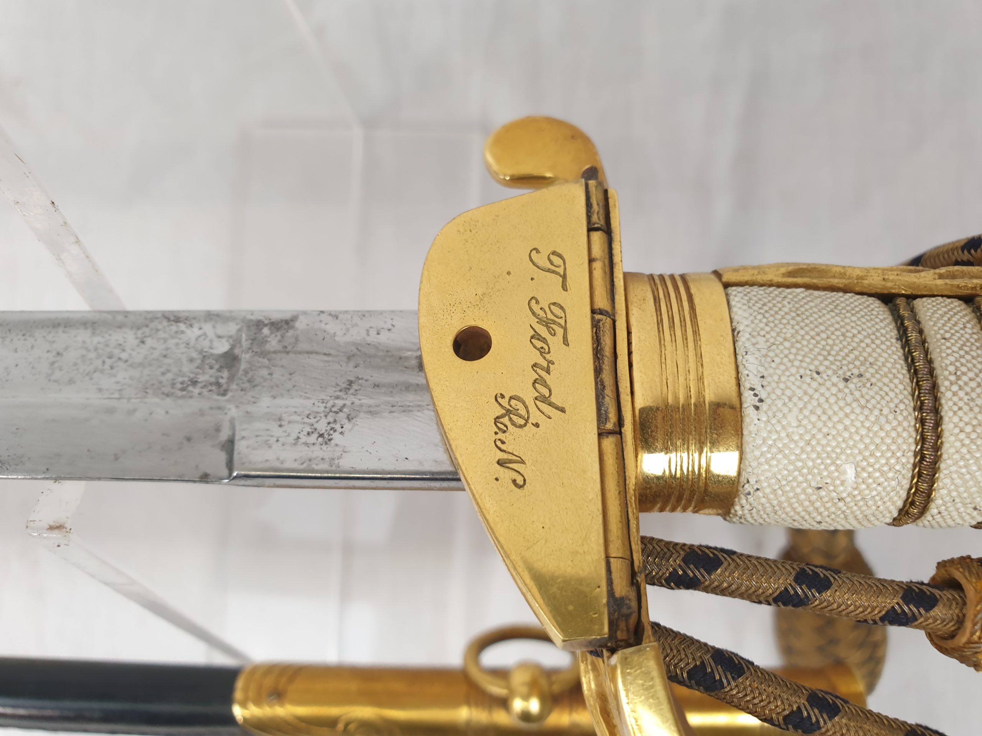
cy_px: 368
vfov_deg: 53.1
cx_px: 491
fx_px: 738
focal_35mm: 26
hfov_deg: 67.3
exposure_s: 1/50
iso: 80
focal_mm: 4.3
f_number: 2.4
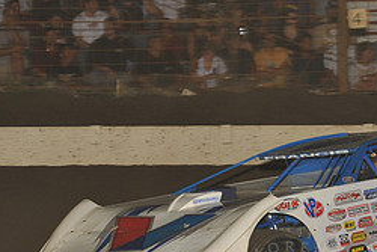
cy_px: 193
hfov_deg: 7.4
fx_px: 2913
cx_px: 290
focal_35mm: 278
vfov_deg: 4.9
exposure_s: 1/320
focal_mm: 120
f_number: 7.1
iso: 800
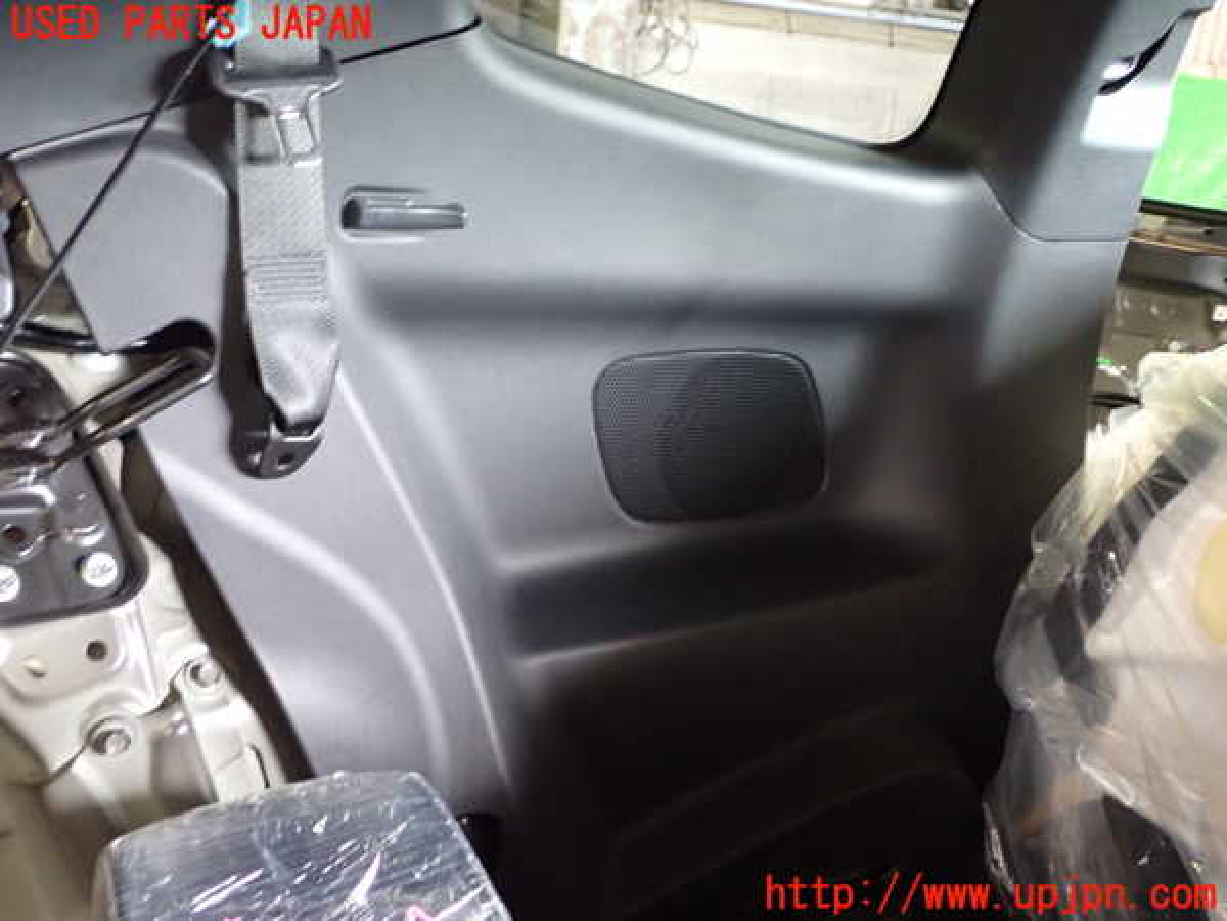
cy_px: 460
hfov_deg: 51.4
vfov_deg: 39.7
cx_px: 614
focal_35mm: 36
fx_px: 1276
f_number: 2.5
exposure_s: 1/25
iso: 800
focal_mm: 6.37
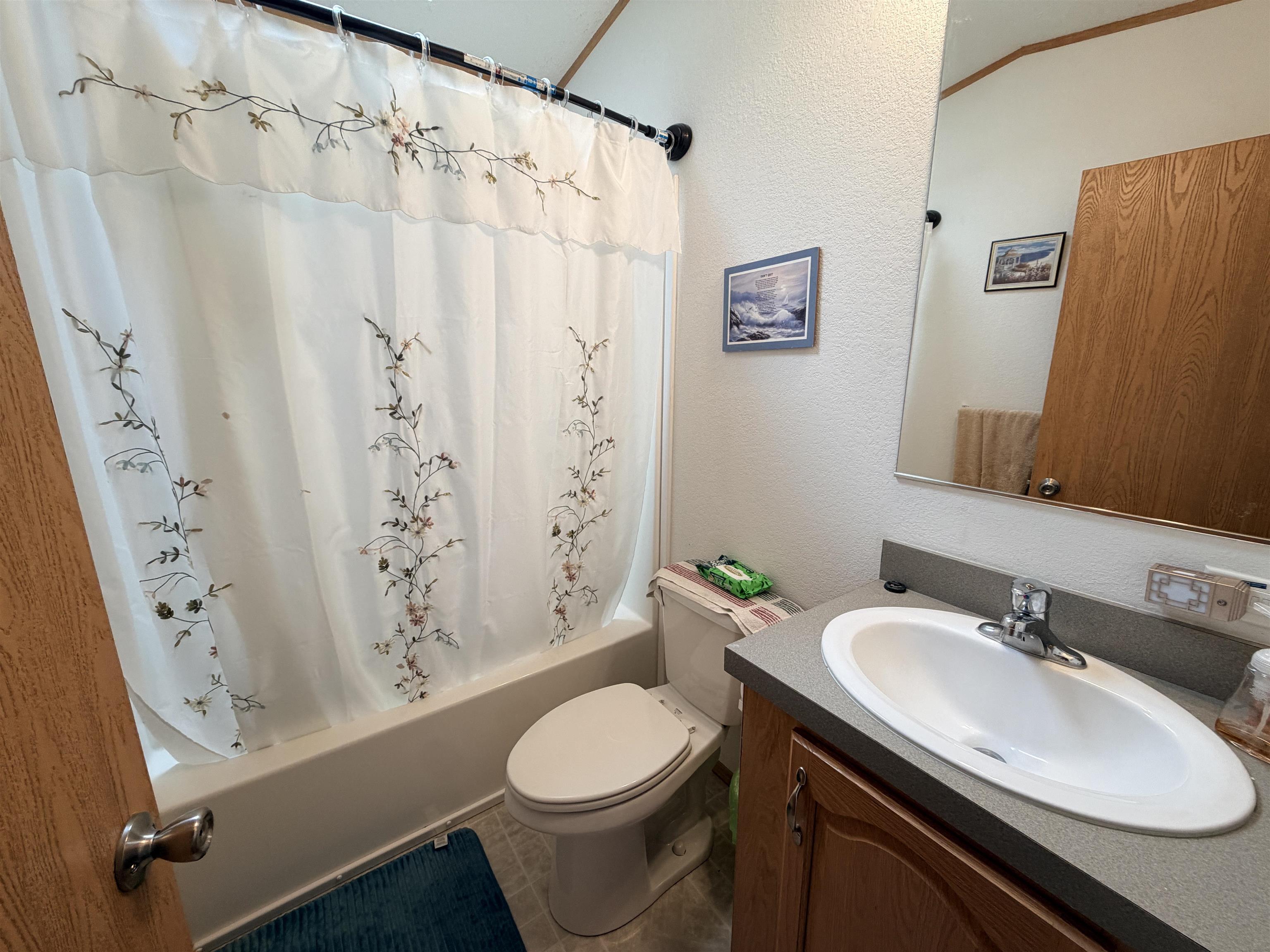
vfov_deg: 85.7
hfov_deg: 102.1
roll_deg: +0.5
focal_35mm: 14
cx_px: 635
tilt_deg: -12.9
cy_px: 476
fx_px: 514
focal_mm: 2.22
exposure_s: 1/120
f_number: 2.2
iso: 160
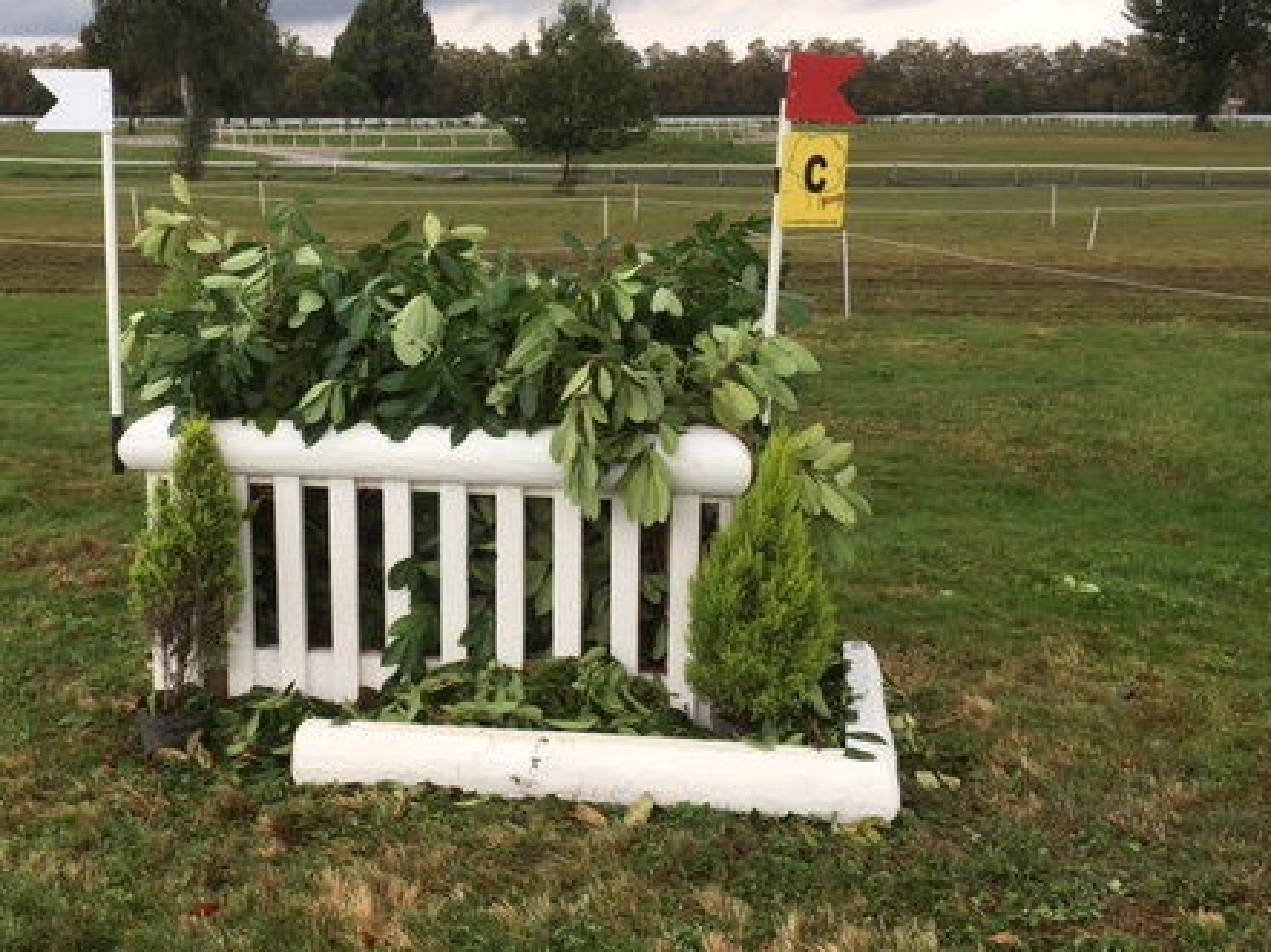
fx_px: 1541
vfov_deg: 34.3
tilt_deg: -11.5
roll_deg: -0.5
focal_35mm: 42
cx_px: 414
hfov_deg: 44.1
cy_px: 417
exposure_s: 1/363
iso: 25
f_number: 2.2
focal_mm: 4.15
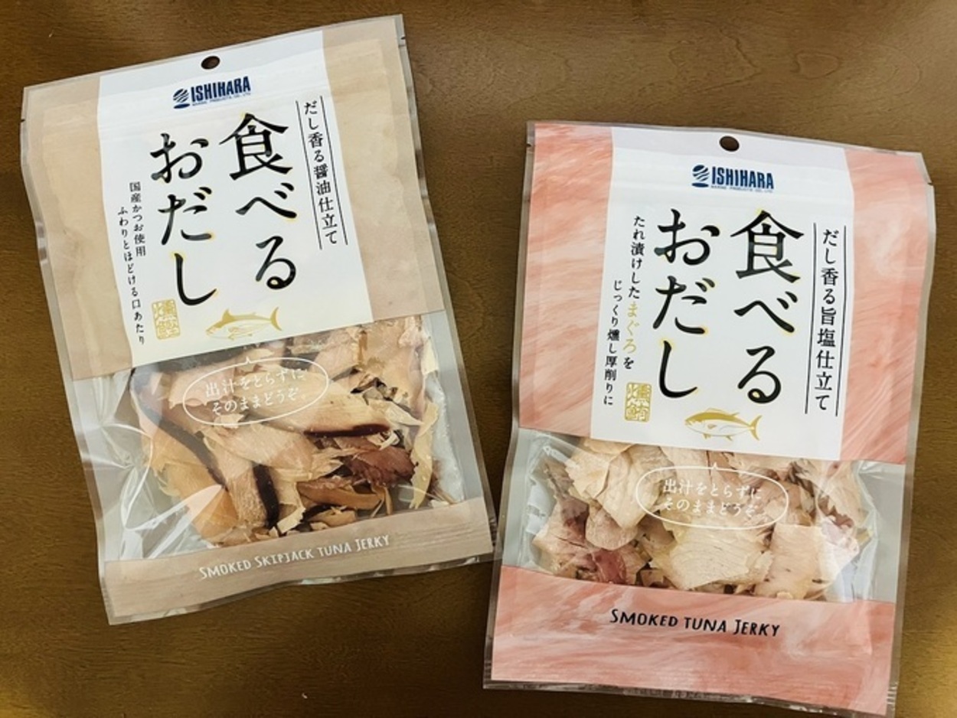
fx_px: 774
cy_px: 359
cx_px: 478
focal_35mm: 28
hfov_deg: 63.4
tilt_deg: -88.0
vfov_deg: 49.8
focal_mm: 3.99
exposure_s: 1/30
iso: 400
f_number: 1.8
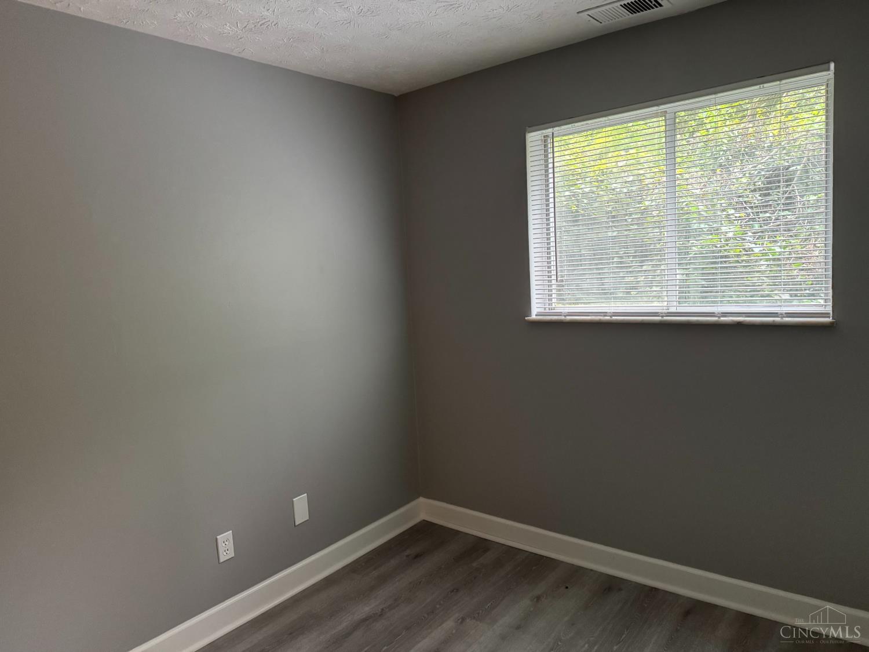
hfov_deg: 71.6
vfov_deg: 56.8
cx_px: 434
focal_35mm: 24
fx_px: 602
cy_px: 326
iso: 800
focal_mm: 6.76
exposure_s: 1/60
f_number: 1.78
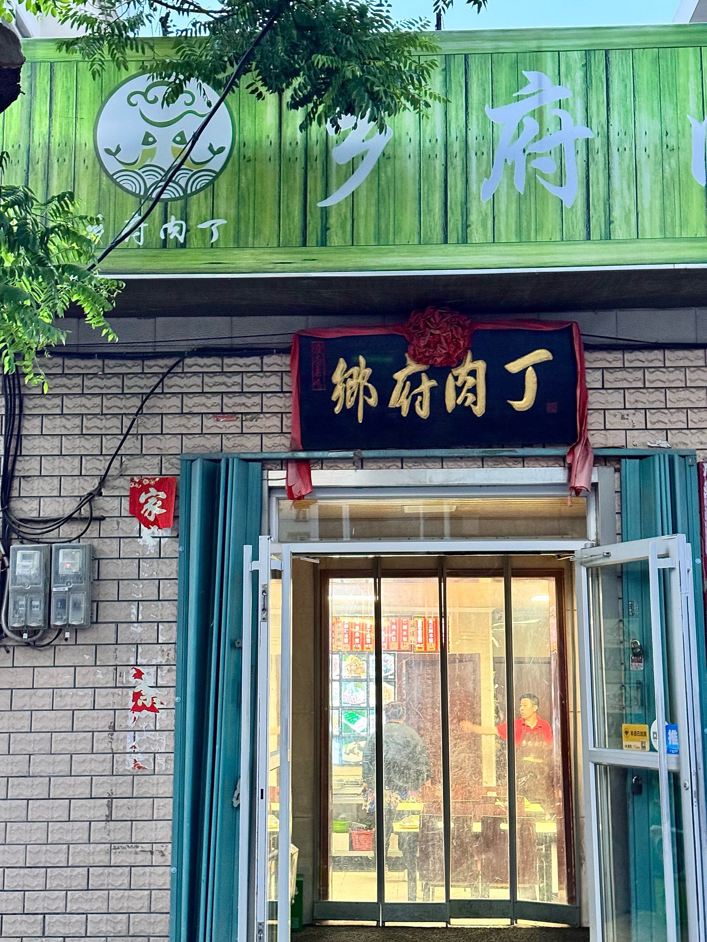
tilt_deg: +10.4
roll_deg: -0.4
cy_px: 471
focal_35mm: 48
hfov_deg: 30.3
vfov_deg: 39.7
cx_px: 354
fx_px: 1307
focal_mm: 6.86
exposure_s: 1/32
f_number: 1.78
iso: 500
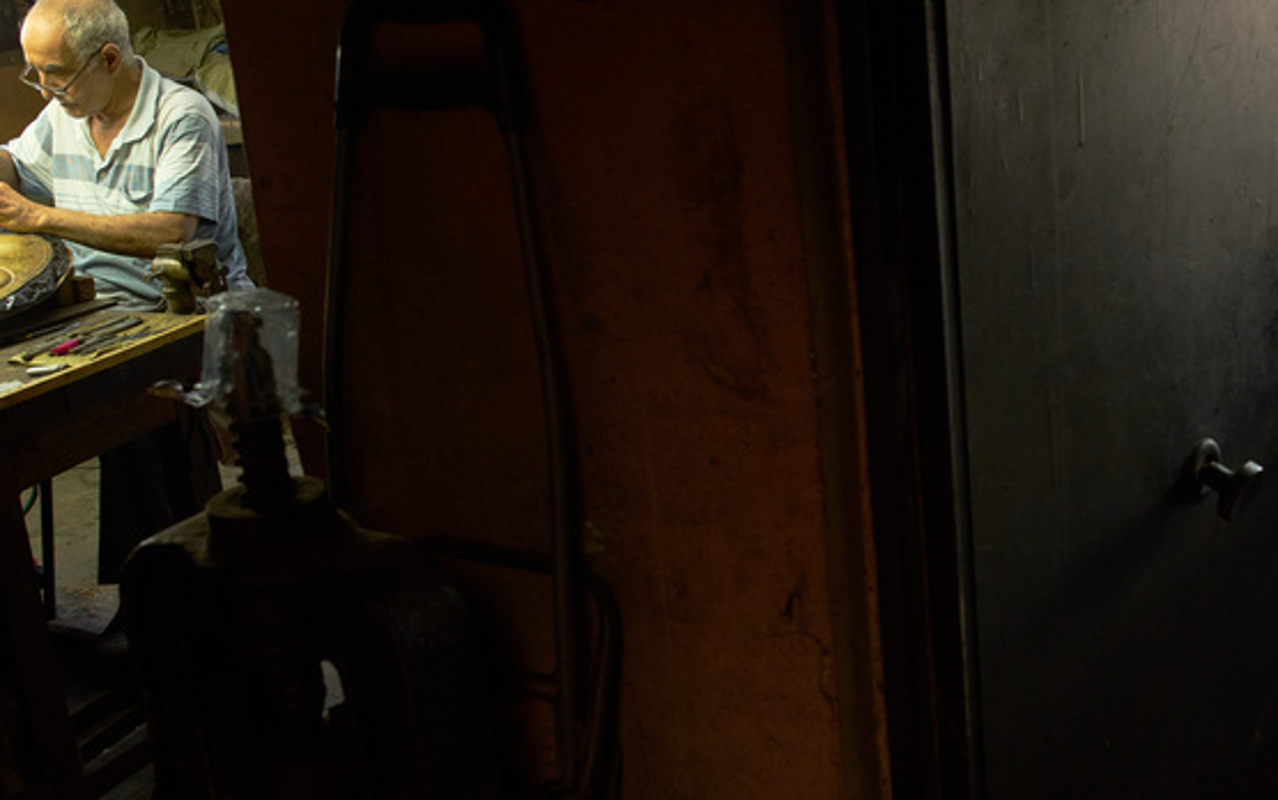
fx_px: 1568
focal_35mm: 45
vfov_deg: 28.5
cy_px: 315
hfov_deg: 44.2
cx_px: 754
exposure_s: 1/125
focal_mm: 24
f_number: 5
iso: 1000
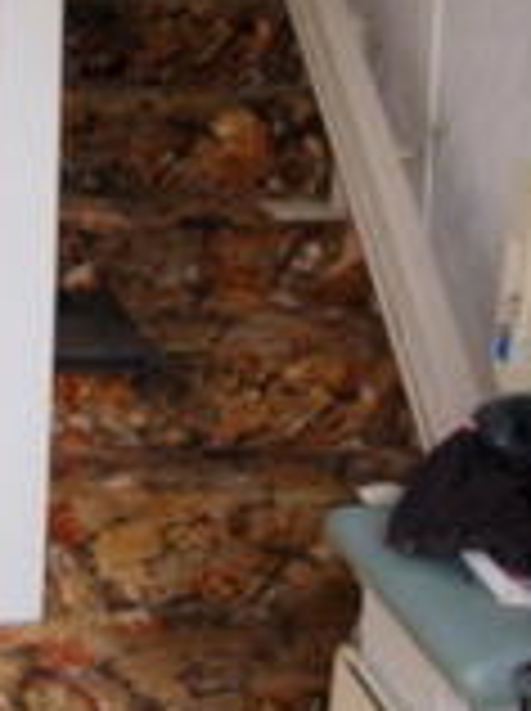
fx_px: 1477
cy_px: 25
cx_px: -43
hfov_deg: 19.6
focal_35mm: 72
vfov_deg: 25.9
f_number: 7.1
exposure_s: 1/60
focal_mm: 18
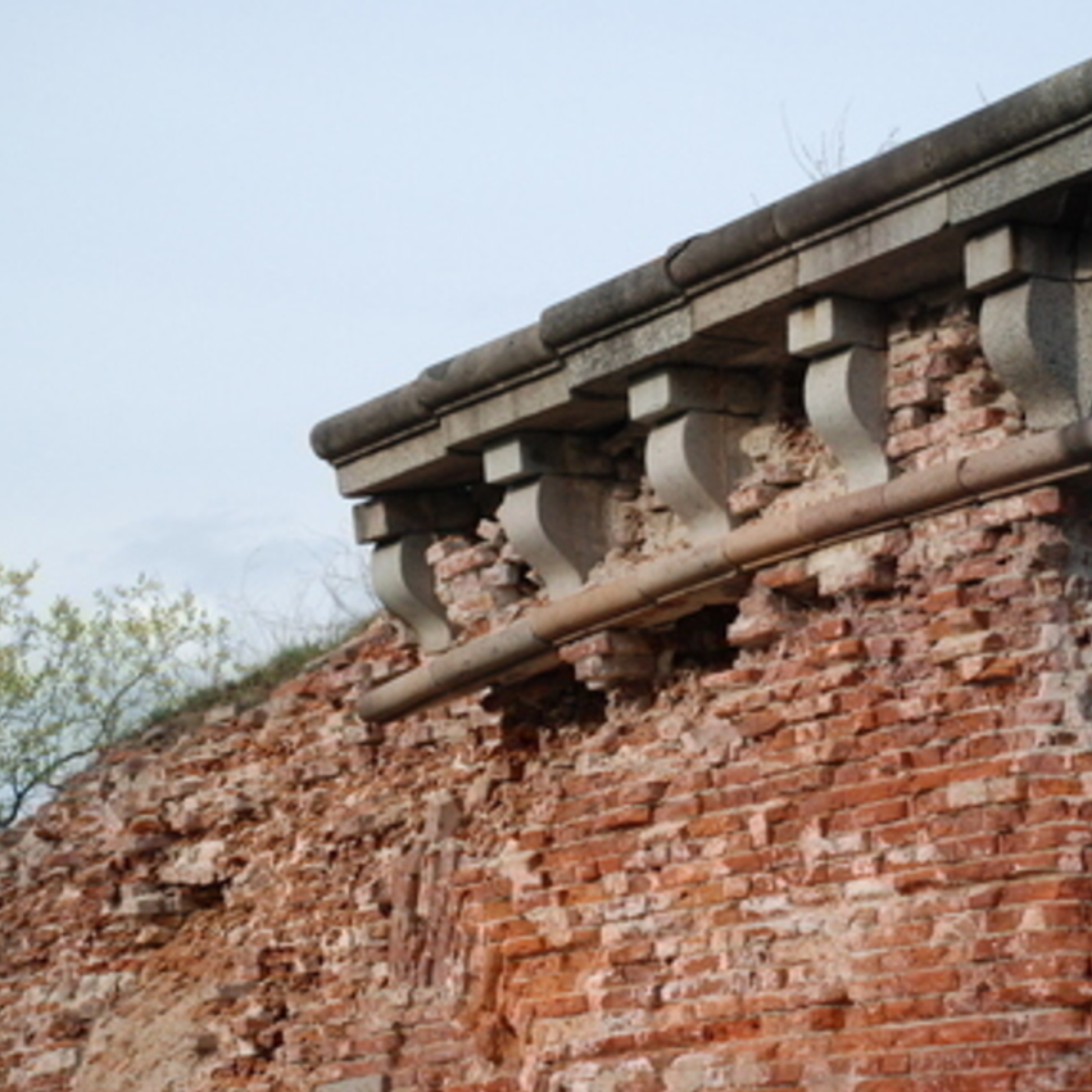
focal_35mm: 96
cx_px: 661
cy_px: 547
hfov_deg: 18.1
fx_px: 3426
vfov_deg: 18.1
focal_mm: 50
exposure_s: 1/1500
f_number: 6.7
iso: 800
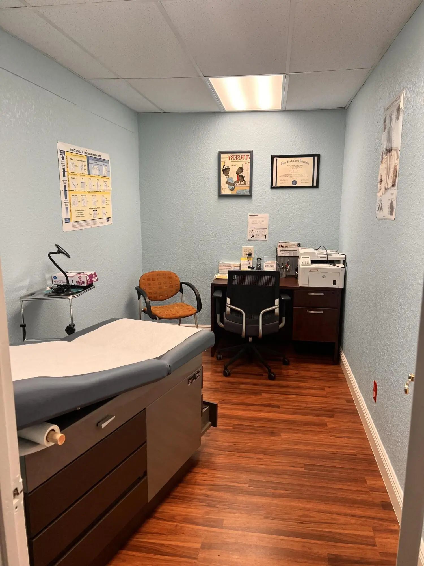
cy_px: 283
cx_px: 212
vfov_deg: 67.3
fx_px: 425
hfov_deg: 53.1
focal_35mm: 26
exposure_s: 1/120
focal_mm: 5.7
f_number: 1.5
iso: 80
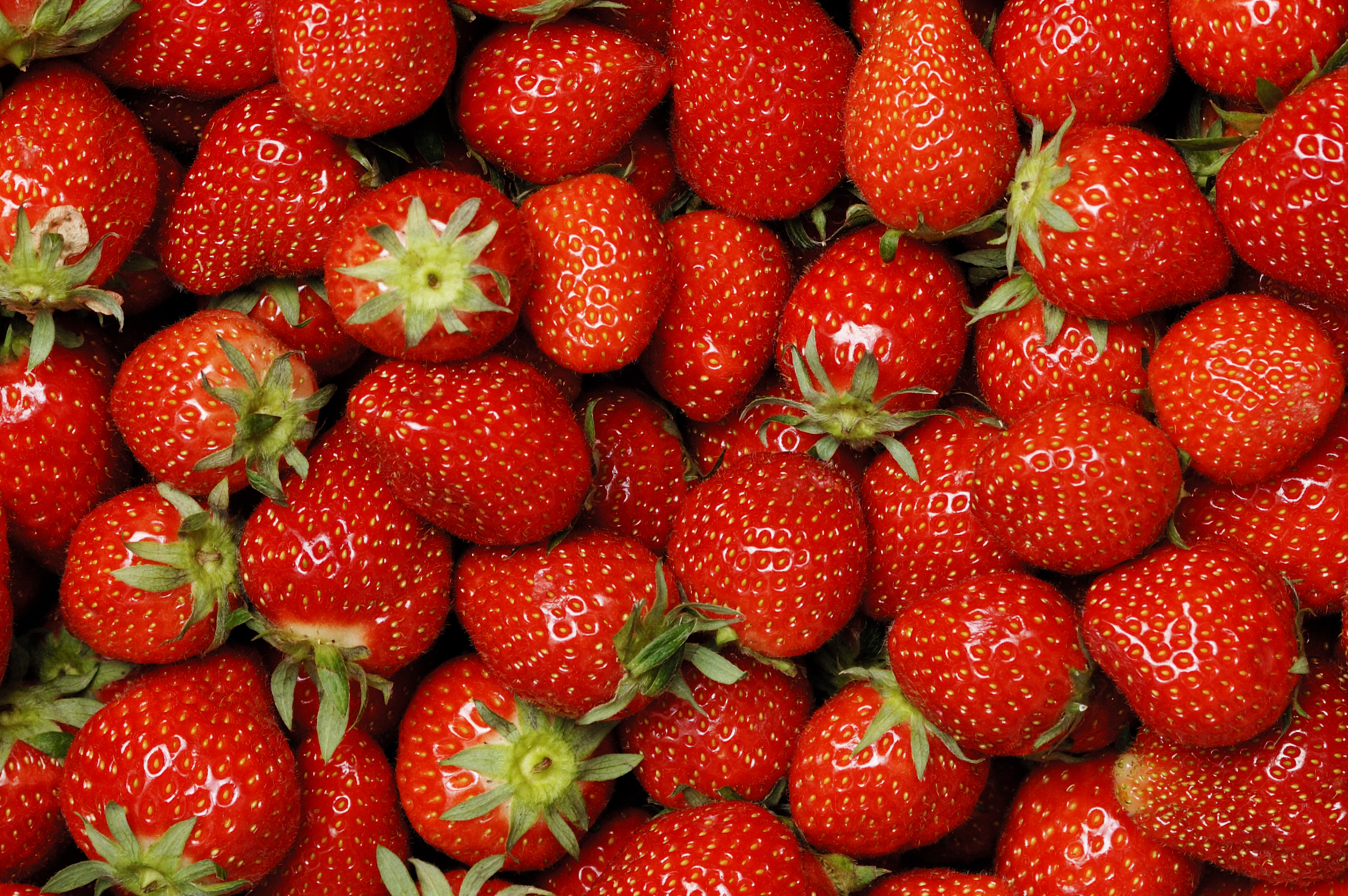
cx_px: 759
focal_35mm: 138
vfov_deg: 9.9
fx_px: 5161
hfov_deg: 14.9
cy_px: 89
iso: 100
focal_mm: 50
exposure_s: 1/60
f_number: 6.3
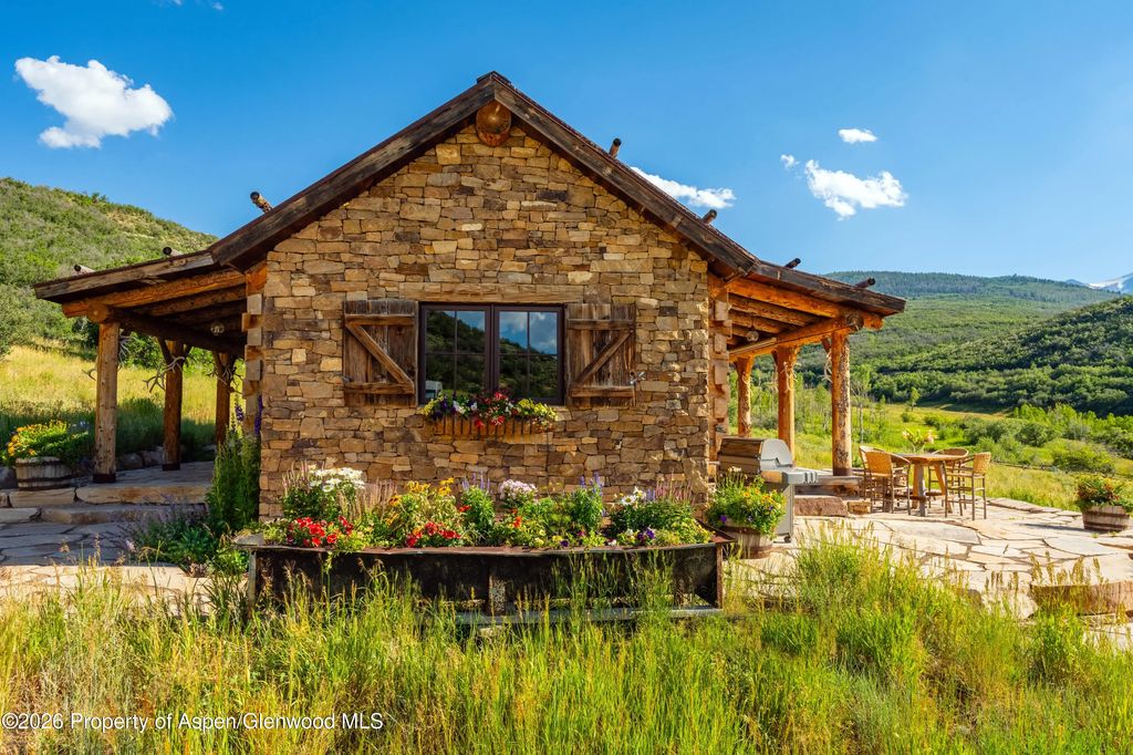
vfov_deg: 53.1
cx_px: 566
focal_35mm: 24
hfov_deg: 73.8
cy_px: 378
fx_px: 755
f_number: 11
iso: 400
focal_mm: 24
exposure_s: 1/5000
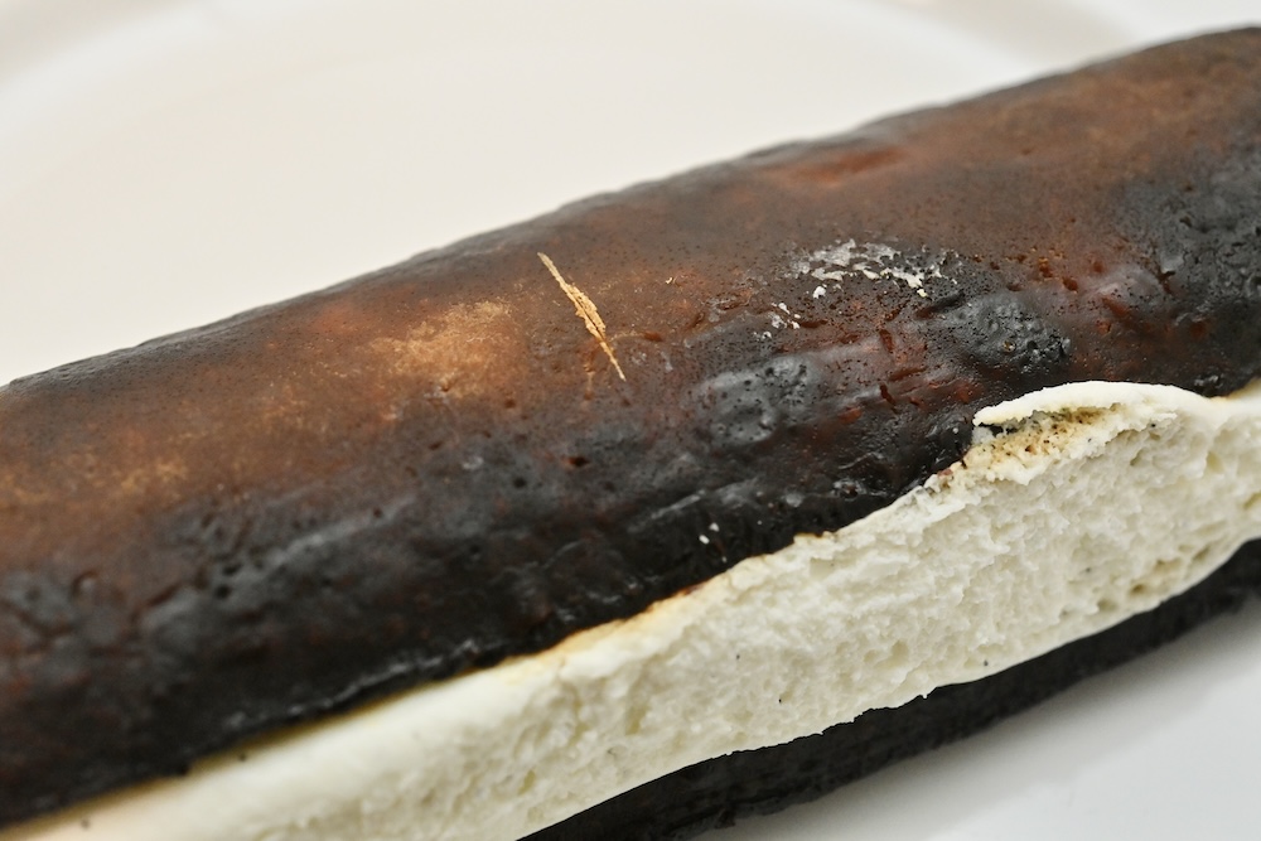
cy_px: 420
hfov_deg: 33.4
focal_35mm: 60
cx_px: 630
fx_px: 2102
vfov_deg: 22.6
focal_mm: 60
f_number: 11
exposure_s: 1/160
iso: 6400
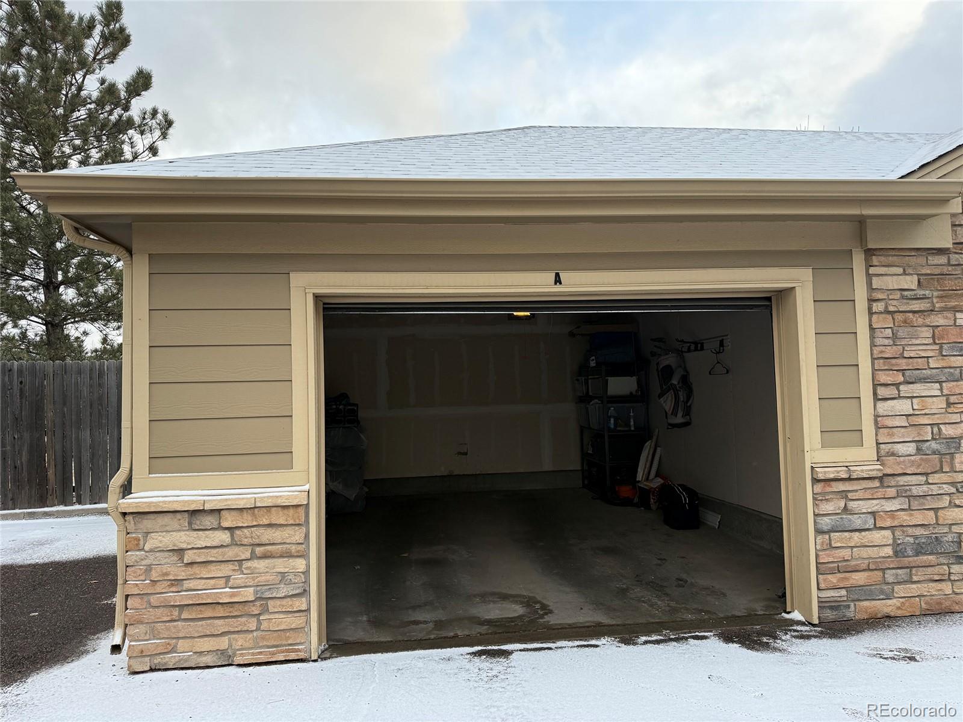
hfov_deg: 71.6
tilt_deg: +3.5
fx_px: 668
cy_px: 361
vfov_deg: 56.8
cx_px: 482
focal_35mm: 24
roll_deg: +1.4
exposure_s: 1/374
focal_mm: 6.76
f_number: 1.78
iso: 100
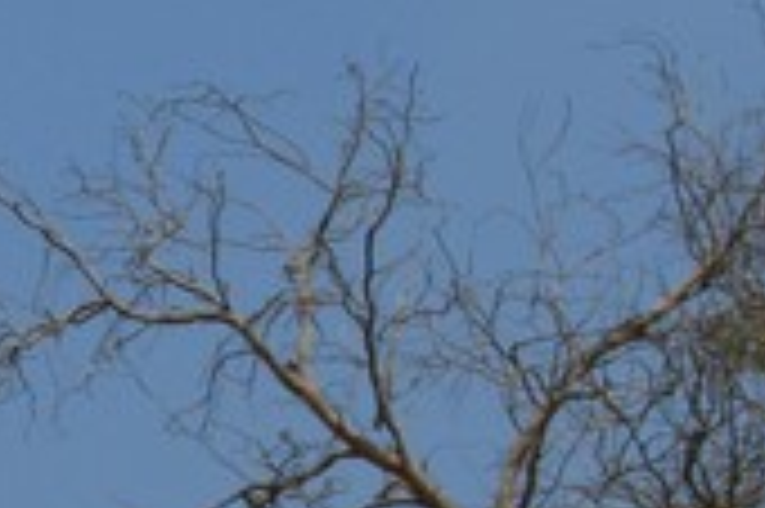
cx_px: -2092
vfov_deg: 5.2
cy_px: 207
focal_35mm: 263
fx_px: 5583
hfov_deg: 6.6
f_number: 11
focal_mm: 22
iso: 250
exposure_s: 1/500
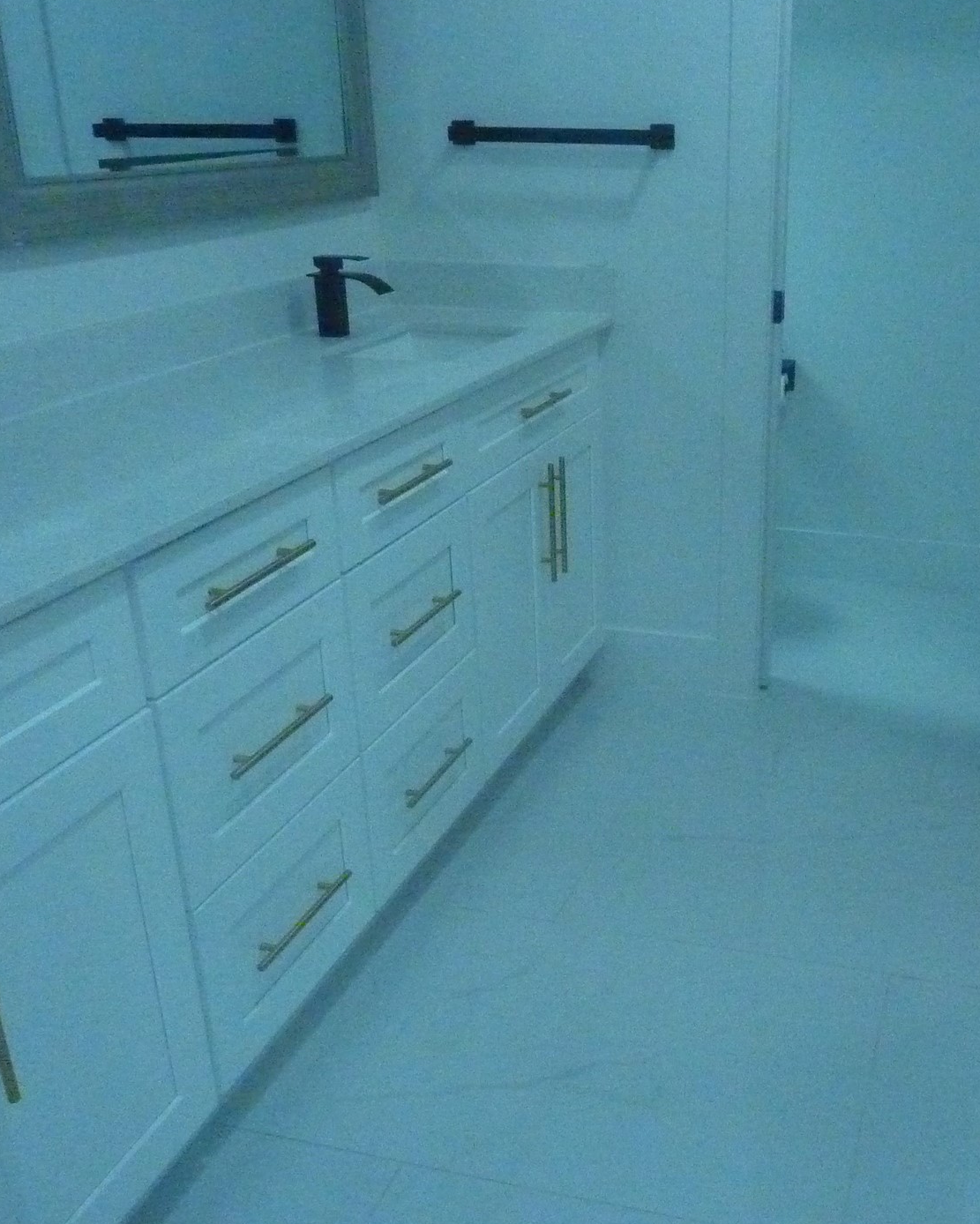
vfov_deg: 50.2
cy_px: 671
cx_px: 700
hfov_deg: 40.3
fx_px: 1305
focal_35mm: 36
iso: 1600
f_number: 4
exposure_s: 1/320
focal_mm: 4.1
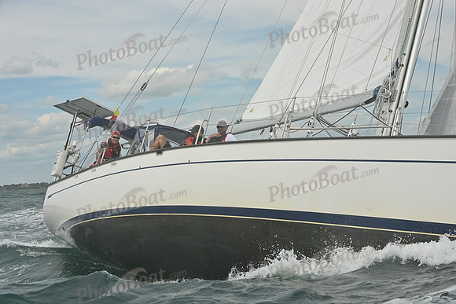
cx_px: 228
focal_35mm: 70
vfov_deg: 19.5
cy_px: 152
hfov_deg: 28.8
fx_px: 887
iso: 320
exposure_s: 1/1250
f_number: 11
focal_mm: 70
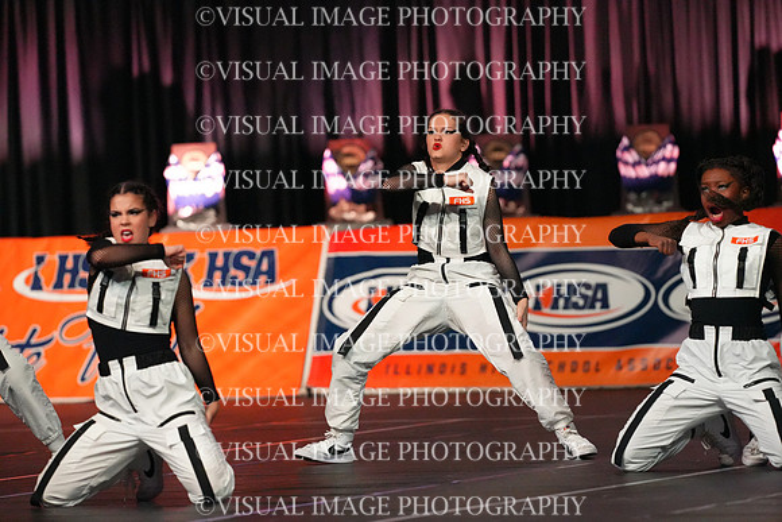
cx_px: 391
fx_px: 6518
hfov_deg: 6.9
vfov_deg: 4.6
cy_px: 261
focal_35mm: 300
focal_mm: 300
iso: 16000
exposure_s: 1/1250
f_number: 3.5
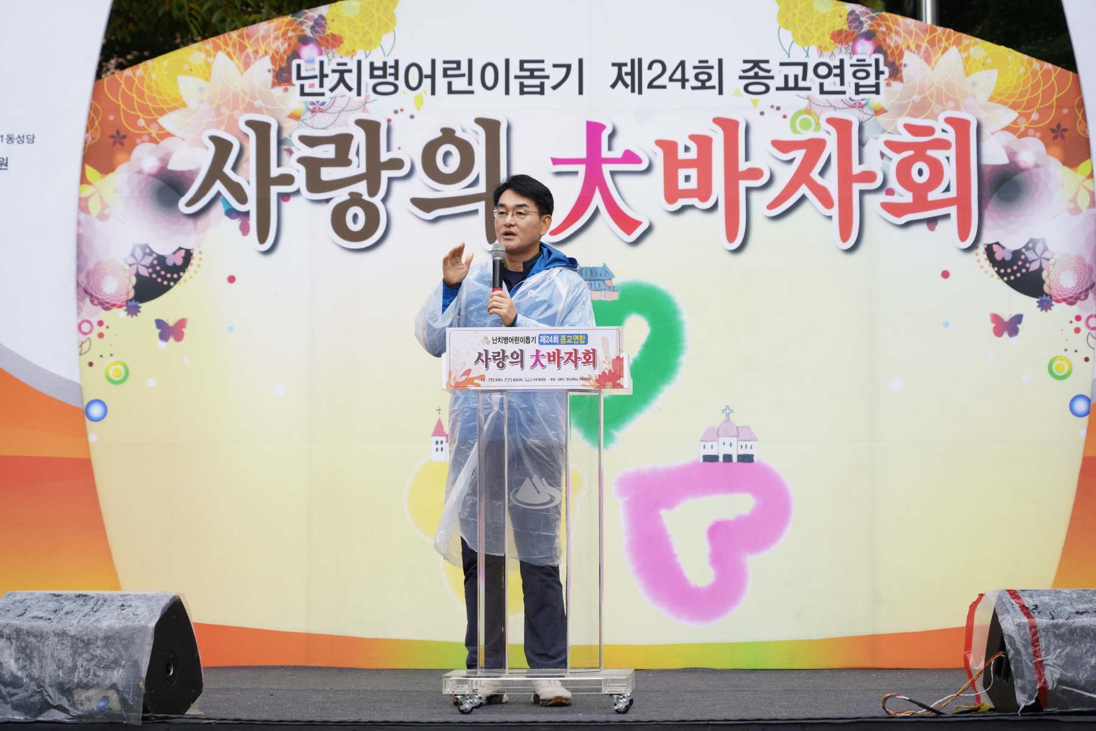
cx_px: 548
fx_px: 2618
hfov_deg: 23.6
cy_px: 366
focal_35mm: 86
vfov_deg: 15.9
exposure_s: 1/125
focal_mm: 86
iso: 160
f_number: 4.5
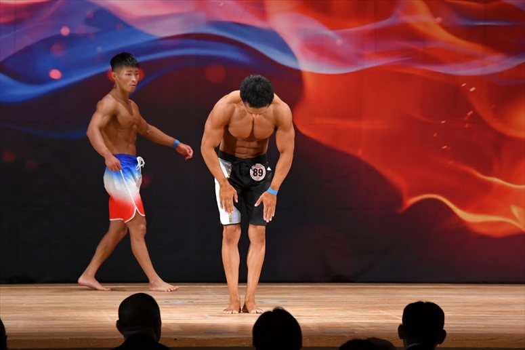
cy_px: 175
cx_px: 262
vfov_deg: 5.7
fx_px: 3498
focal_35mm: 240
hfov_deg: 8.6
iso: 3200
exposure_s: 1/400
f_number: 5.6
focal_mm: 160
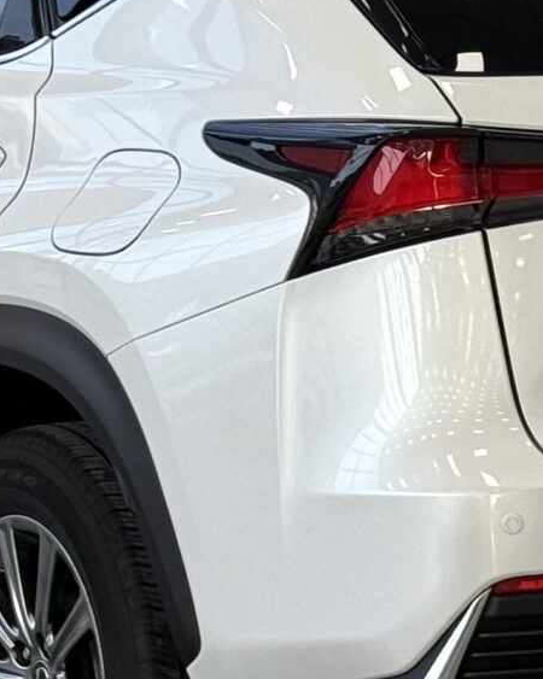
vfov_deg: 9.0
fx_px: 4281
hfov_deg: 7.3
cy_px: 100
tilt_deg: -3.8
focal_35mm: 213
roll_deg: +0.3
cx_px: 239
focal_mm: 6.76
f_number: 1.78
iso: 50
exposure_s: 1/122
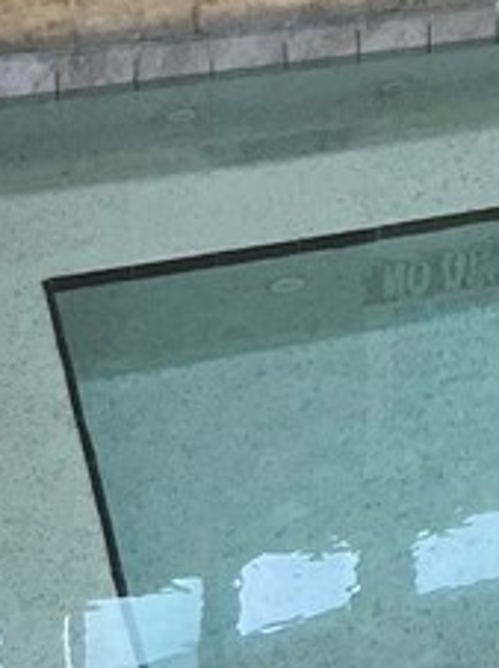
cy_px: -372
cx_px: 998
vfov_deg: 15.3
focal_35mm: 118
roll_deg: -2.8
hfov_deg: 11.3
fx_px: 2272
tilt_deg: -8.3
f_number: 1.5
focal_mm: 5.7
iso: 64
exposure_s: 1/159
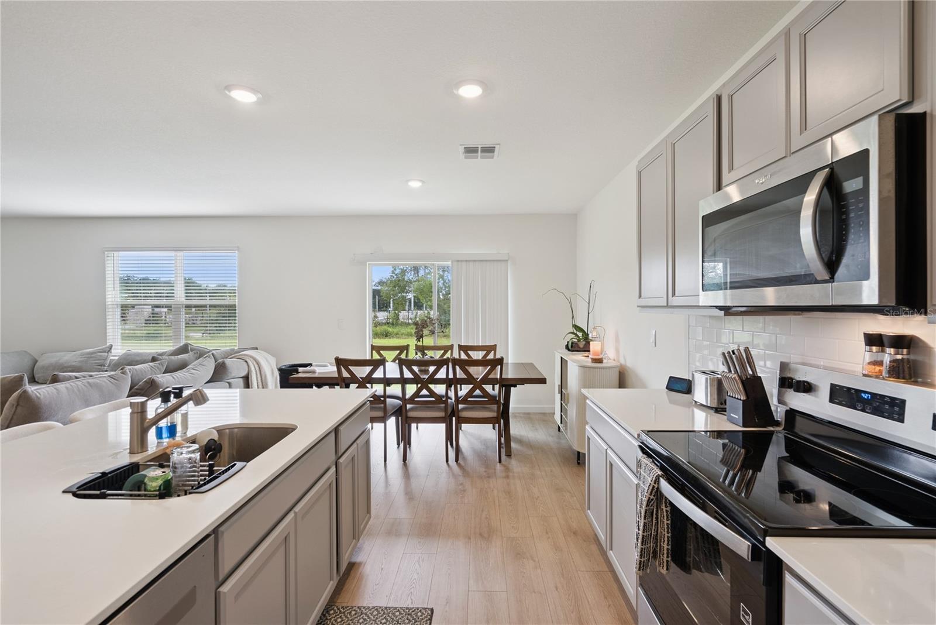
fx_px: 416
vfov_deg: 73.8
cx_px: 468
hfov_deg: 96.7
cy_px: 312
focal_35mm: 16
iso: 500
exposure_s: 1/50
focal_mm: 16
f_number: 9
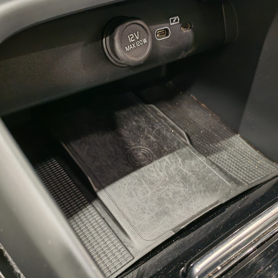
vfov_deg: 43.9
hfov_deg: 43.8
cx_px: 148
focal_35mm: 38
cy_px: 139
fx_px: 345
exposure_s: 1/25
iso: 4000
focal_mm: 6.12
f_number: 1.9
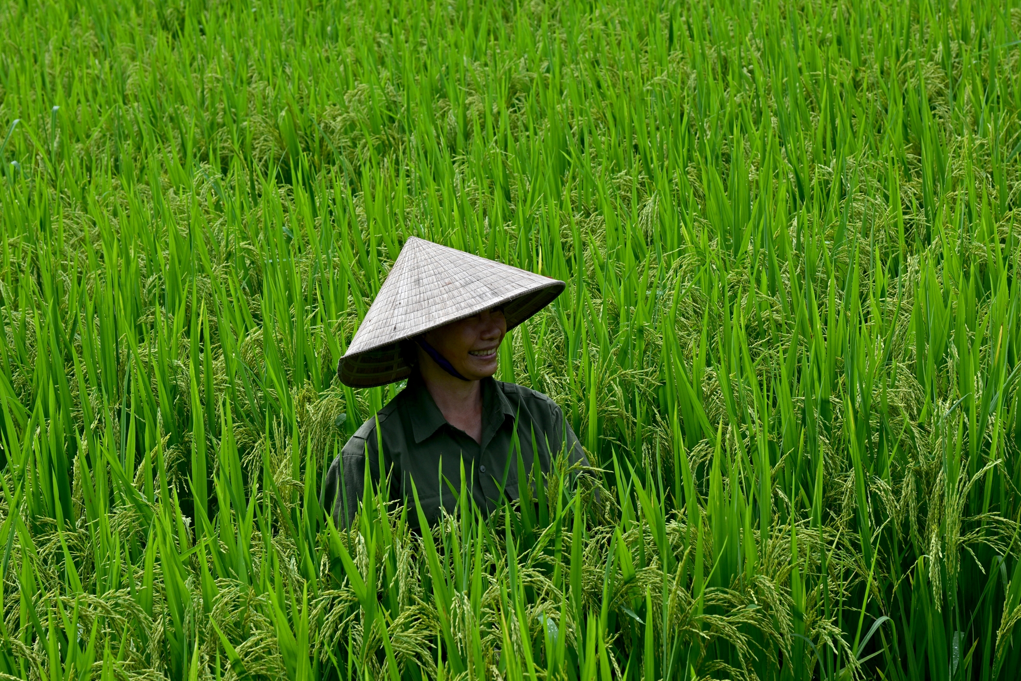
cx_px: 510
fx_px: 3020
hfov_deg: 19.2
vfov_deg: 12.9
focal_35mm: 106
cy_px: 340
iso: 140
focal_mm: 71
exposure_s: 1/250
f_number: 8
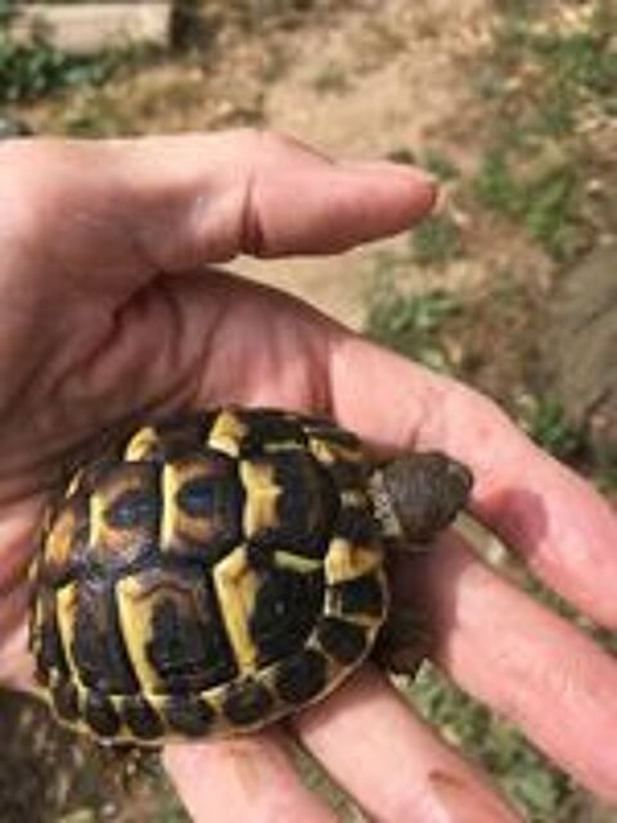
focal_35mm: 29
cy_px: 412
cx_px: 308
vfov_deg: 61.7
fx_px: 689
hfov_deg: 48.2
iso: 25
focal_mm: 4.15
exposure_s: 1/718
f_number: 2.2
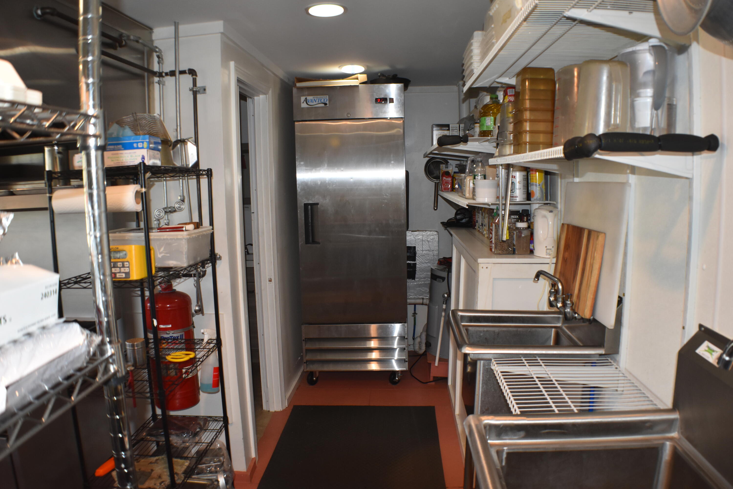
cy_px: 244
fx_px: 672
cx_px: 366
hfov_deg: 57.2
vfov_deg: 40.0
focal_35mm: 33
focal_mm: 22
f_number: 3.8
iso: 800
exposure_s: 1/160
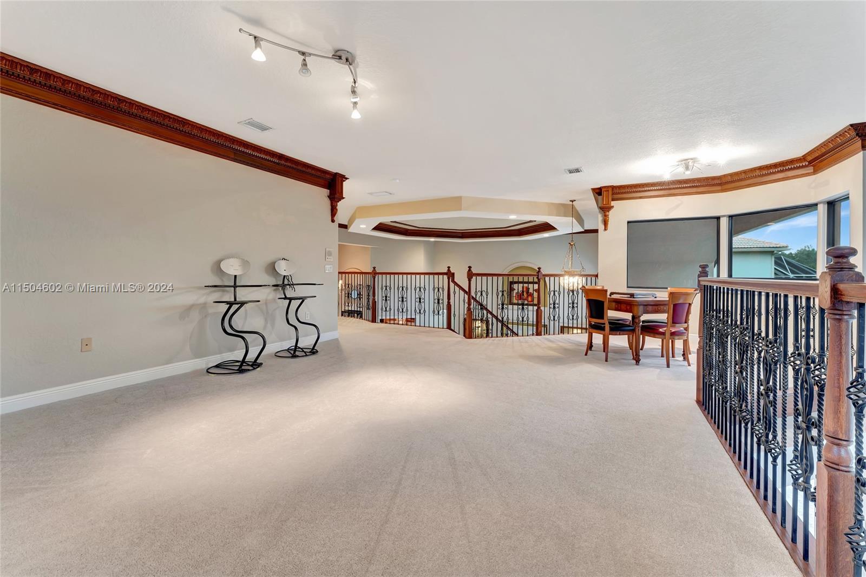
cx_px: 433
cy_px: 288
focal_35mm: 14
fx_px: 337
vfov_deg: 81.2
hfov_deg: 104.3
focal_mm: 14
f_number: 8
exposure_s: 1.6
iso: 400
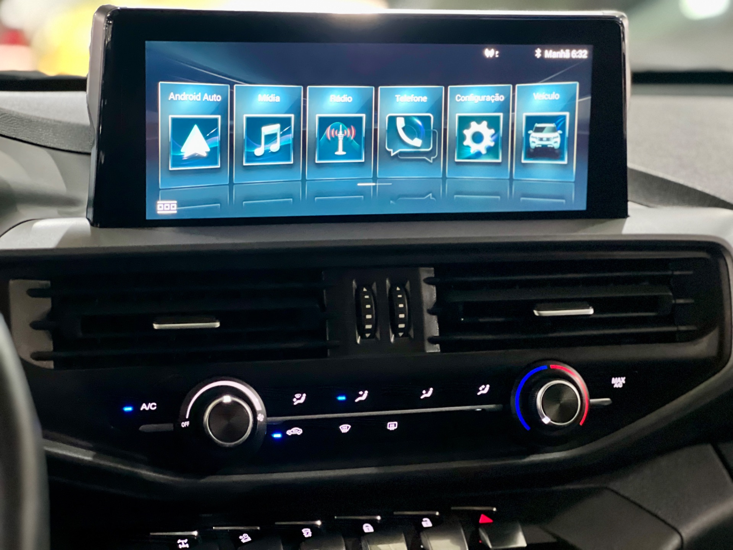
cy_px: 275
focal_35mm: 77
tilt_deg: -11.5
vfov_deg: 19.1
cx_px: 366
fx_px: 1630
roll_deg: -1.2
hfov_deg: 25.3
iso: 800
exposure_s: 1/15
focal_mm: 9
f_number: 2.8
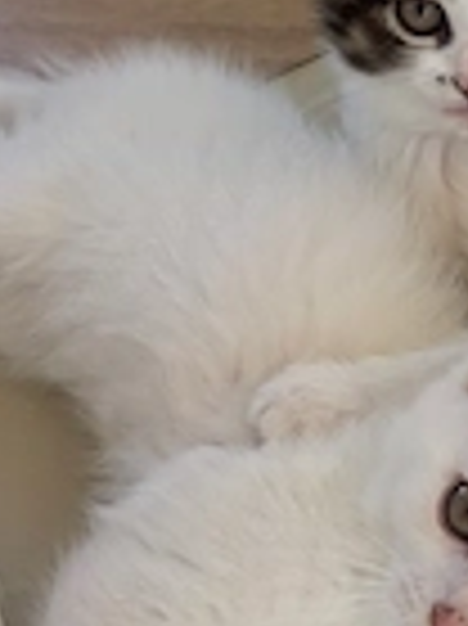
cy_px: 275
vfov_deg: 26.0
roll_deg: -8.4
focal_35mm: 75
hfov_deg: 18.1
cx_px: 630
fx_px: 1354
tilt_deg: -44.6
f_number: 1.6
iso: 125
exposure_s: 1/121
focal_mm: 5.96
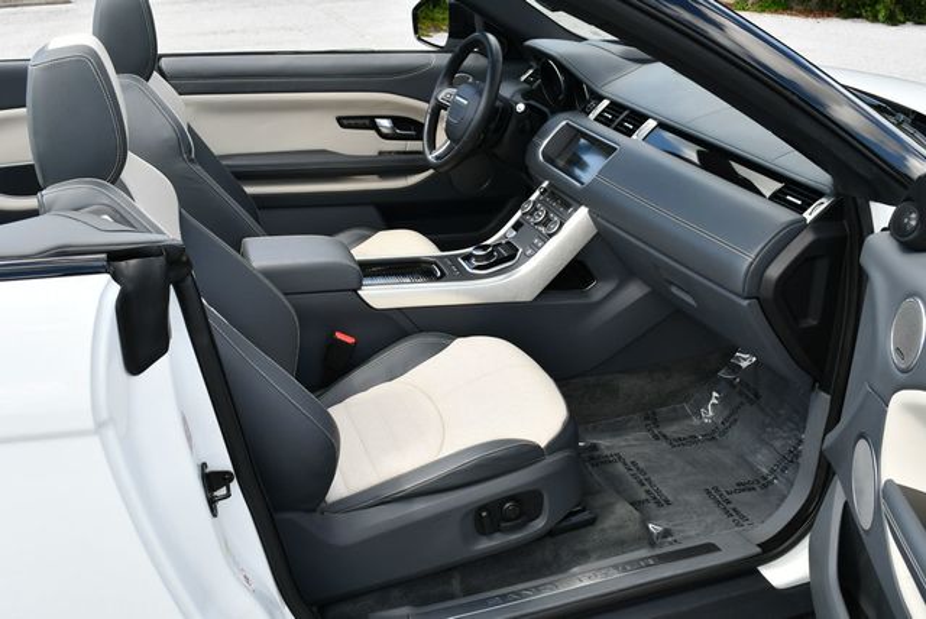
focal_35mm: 36
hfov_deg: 53.1
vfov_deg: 36.9
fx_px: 927
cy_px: 310
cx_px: 463
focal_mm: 18
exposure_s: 1/250
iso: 200
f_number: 5.6
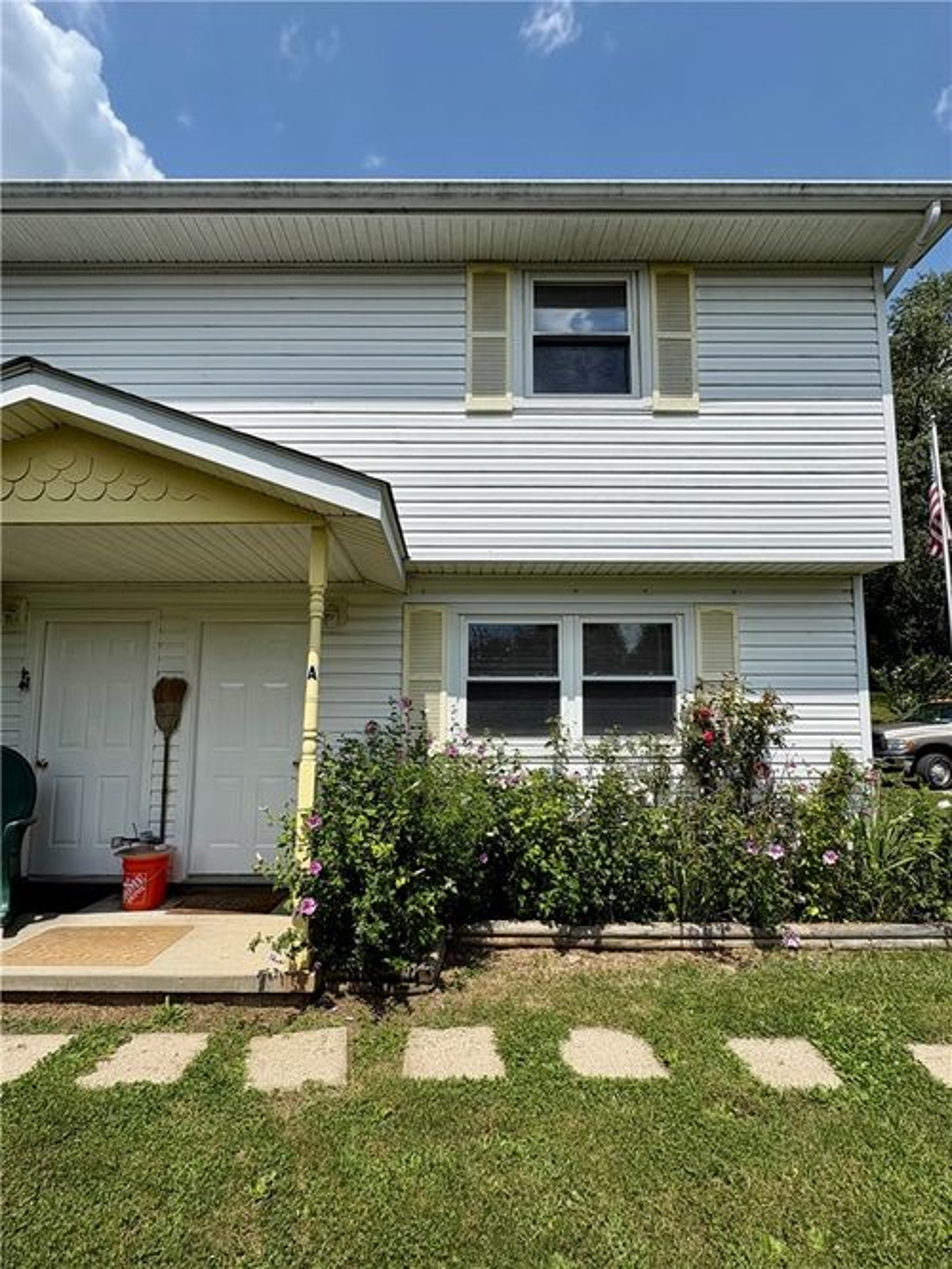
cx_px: 476
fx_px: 513
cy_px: 634
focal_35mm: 14
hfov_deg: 85.7
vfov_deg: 102.0
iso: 50
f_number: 2.2
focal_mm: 2.22
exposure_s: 1/3247
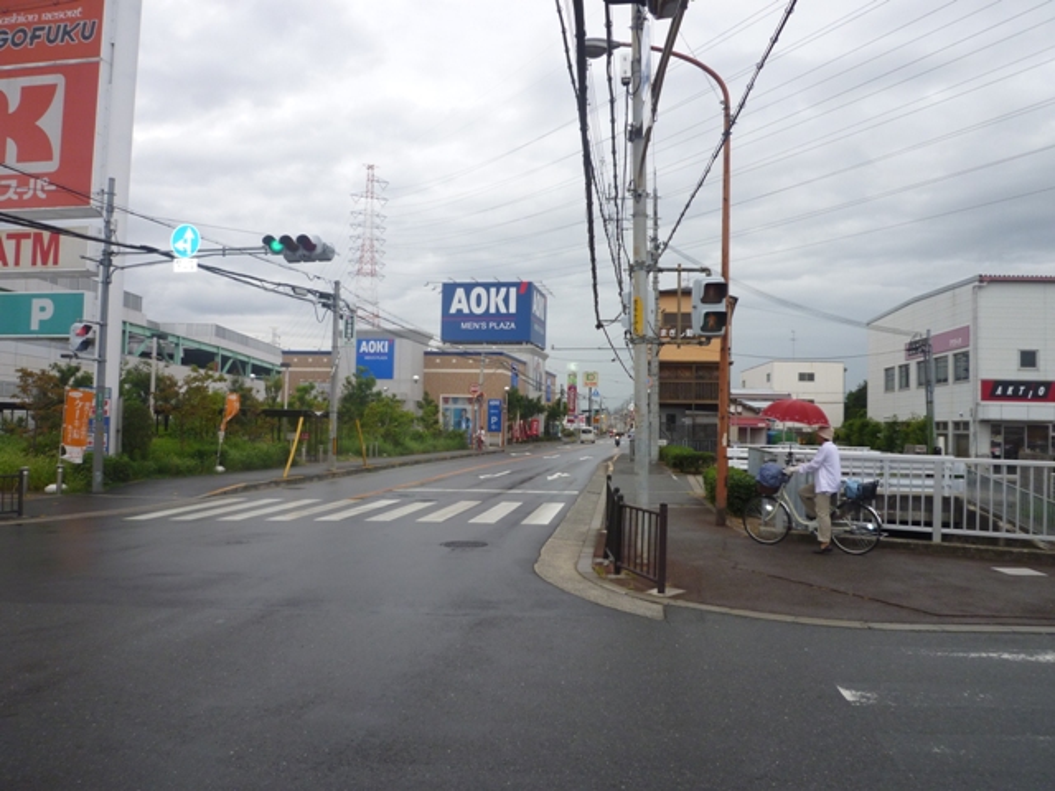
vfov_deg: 54.9
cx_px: 528
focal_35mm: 25
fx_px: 762
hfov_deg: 69.4
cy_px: 396
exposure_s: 1/250
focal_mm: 4.5
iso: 100
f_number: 2.8
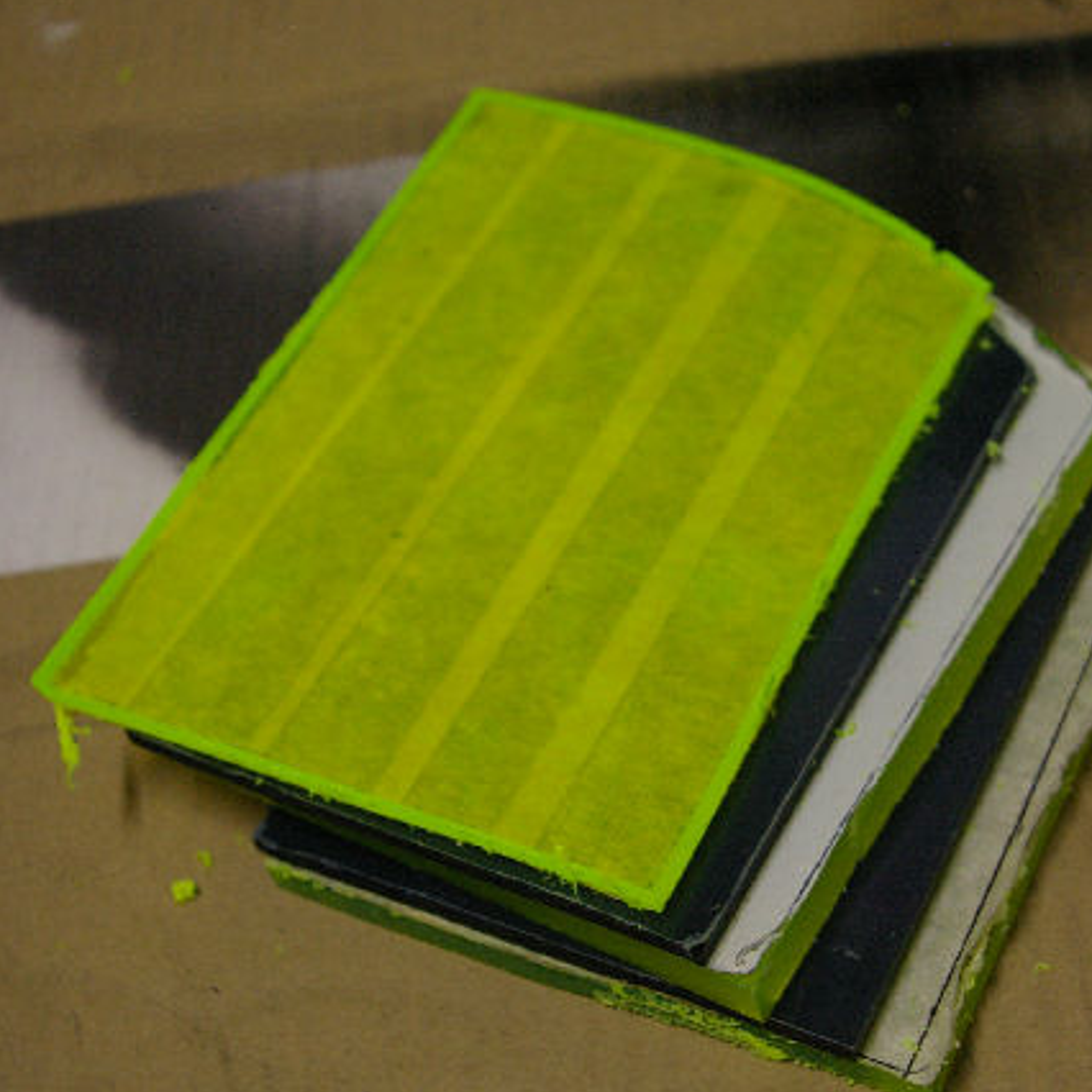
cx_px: 710
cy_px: 564
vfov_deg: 25.7
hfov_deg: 25.6
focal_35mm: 67
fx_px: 2391
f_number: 4
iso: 800
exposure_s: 1/20
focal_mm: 28
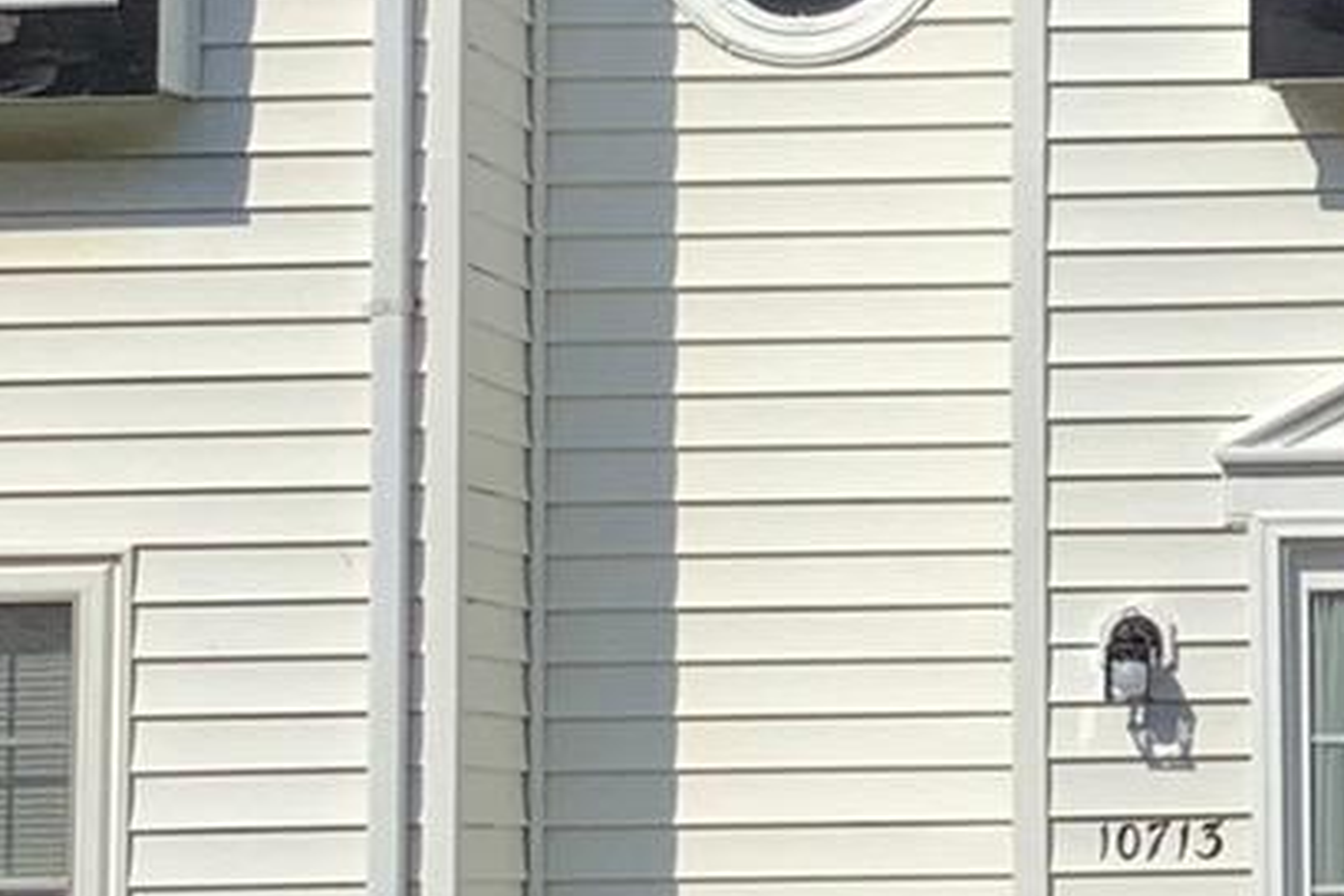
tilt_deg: +4.9
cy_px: 132
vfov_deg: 8.5
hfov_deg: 12.4
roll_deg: +0.0
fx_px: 6048
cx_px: 1654
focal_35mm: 162
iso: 25
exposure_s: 1/2717
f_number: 2.4
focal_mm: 3.3
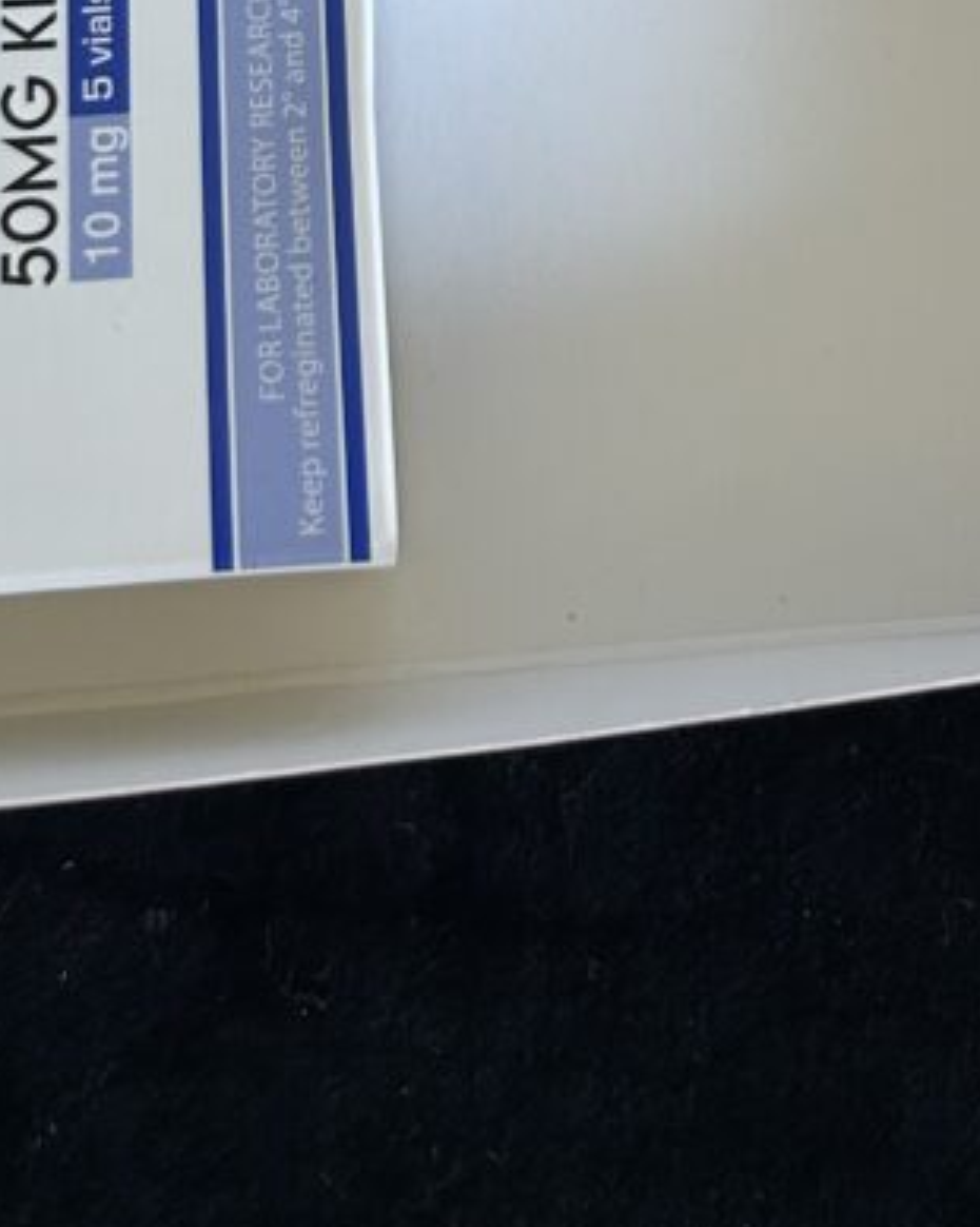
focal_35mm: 67
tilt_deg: -69.7
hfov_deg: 22.8
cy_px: -370
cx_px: 537
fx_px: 2431
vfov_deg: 24.6
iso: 125
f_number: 1.5
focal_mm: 5.7
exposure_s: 1/72
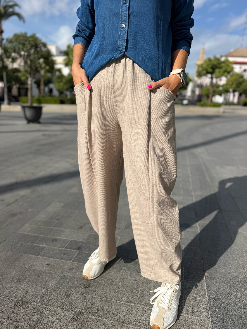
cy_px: 164
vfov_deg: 71.6
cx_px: 124
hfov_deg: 56.8
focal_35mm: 24
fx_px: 228
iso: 80
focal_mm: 6.76
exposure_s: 1/6711
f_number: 1.78
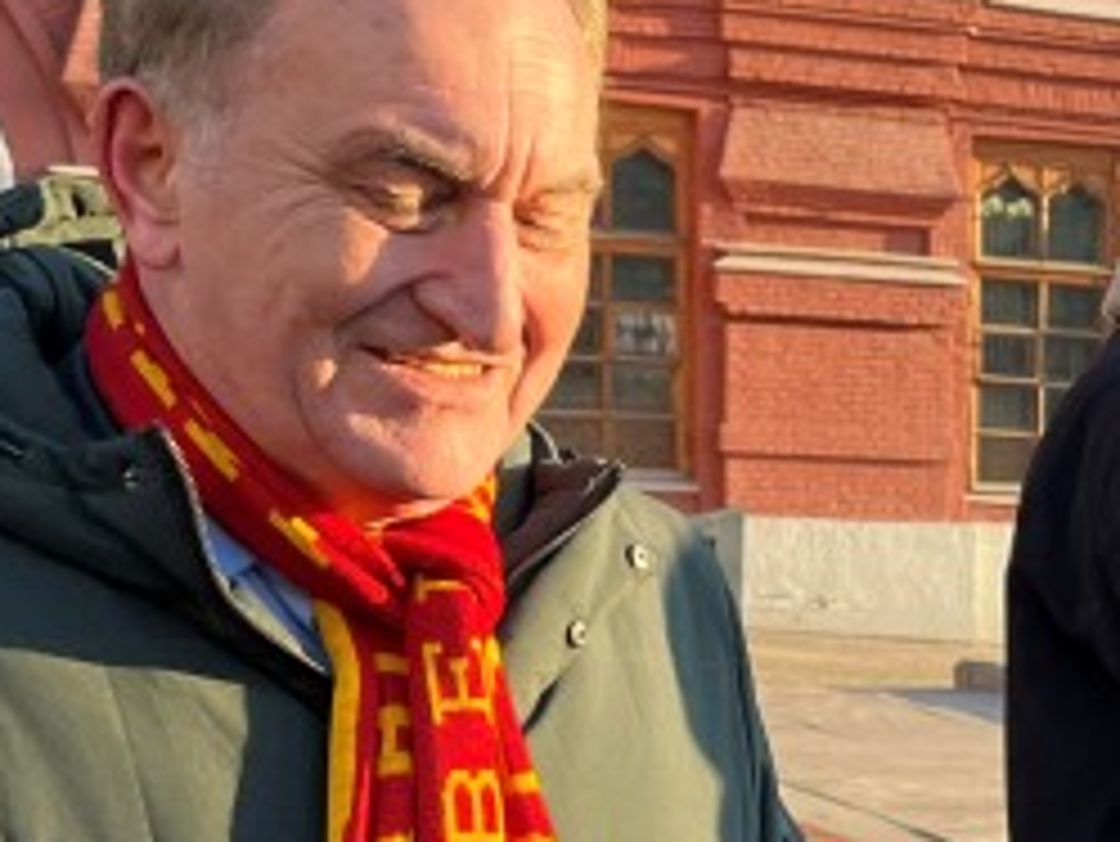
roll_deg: -1.8
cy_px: 878
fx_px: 3464
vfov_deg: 13.6
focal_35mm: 107
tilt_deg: -6.9
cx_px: 1772
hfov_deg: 16.4
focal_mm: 5.1
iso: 50
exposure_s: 1/454
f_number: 1.6
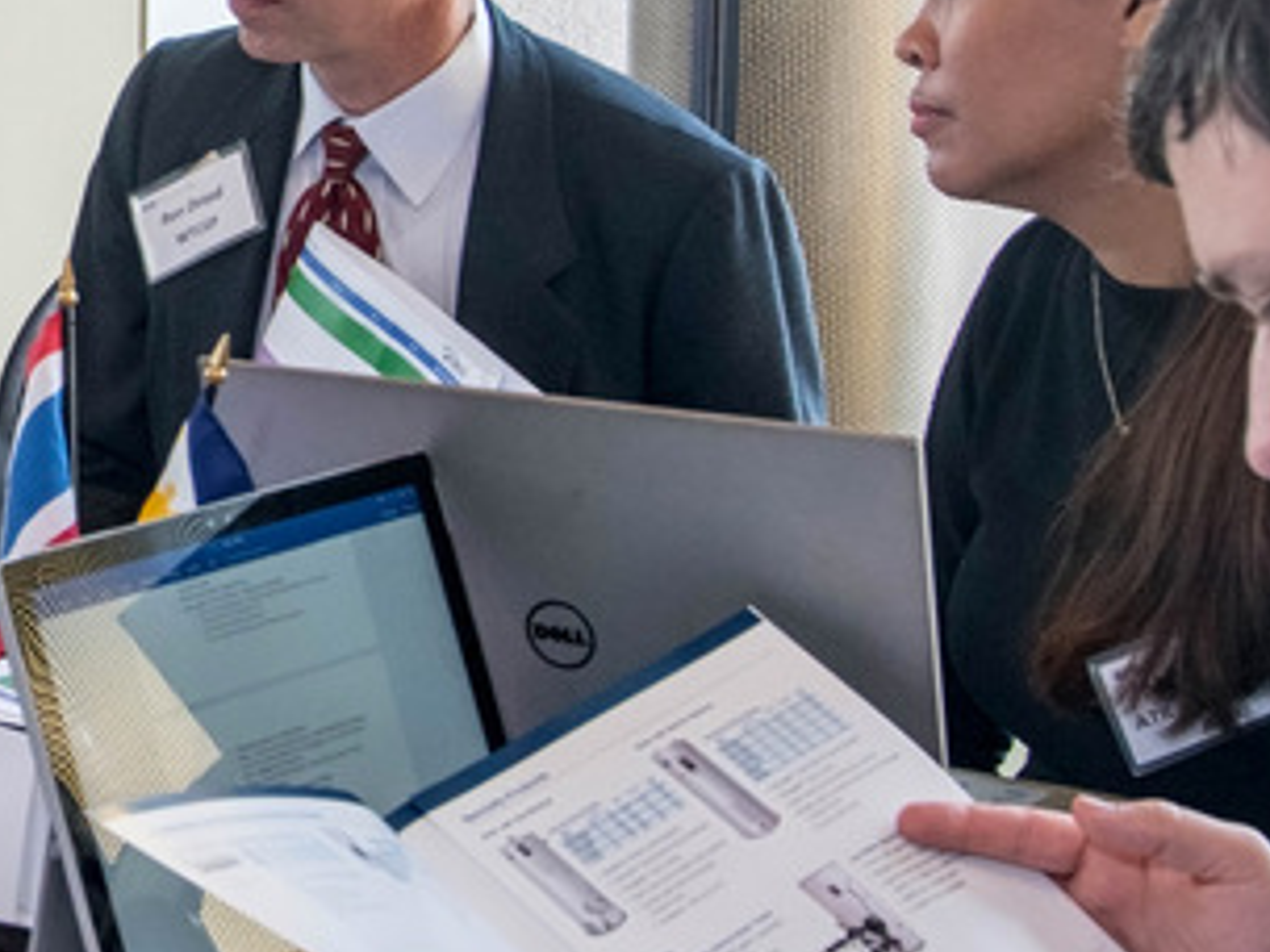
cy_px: 326
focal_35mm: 82
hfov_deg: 22.3
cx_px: -196
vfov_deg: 17.9
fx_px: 3008
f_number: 5.6
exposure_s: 1/100
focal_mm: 24
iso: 1250
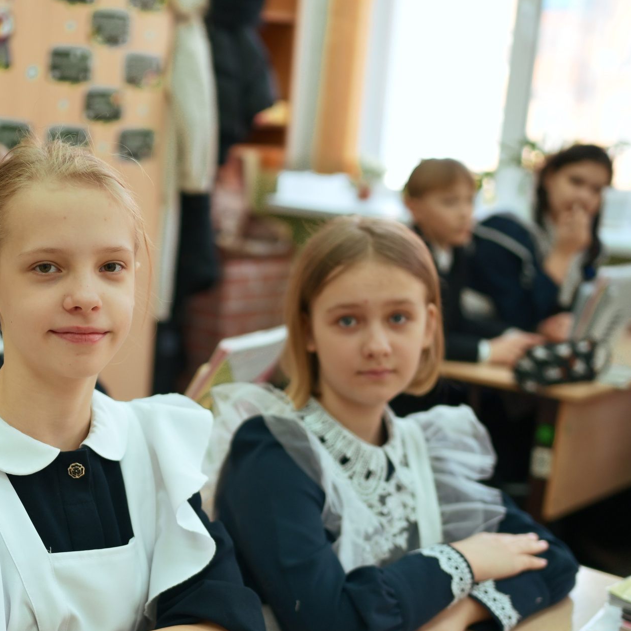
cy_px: 430
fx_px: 1258
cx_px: 127
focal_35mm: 61
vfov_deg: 27.9
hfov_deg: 27.6
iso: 200
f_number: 1.8
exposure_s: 1/250
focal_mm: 35
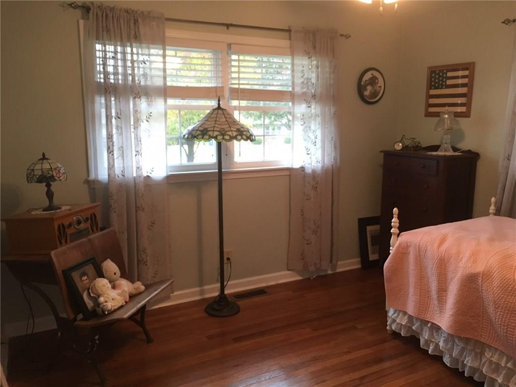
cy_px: 194
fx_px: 432
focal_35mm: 29
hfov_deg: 61.7
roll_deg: +0.0
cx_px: 258
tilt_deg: -9.3
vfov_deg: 48.2
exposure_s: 1/30
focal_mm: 4.15
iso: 160
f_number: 2.2
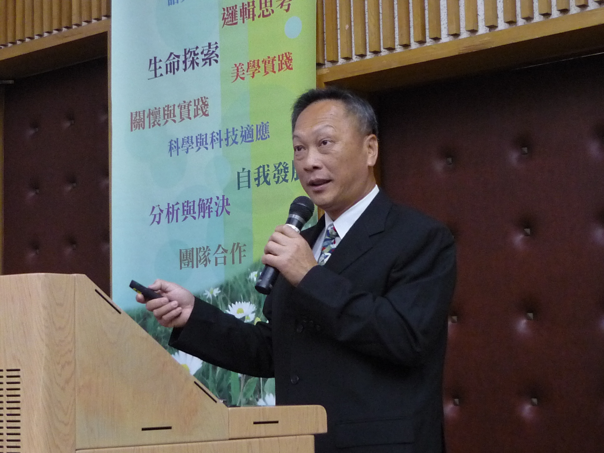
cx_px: 302
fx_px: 1221
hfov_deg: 27.8
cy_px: 226
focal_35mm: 70
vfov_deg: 21.0
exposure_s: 1/20
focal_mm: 7.2
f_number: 3
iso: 400
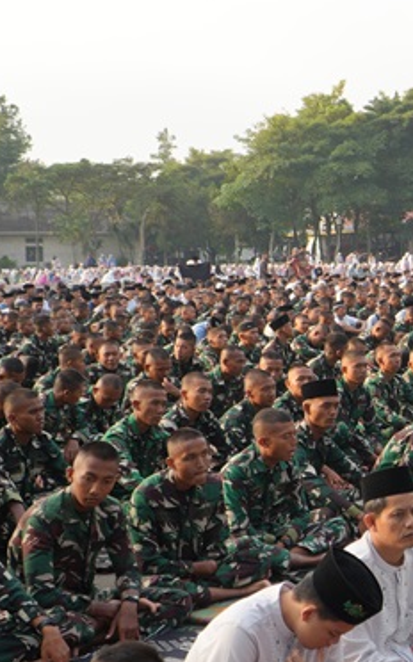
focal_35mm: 74
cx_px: 652
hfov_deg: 15.9
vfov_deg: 27.8
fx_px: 1335
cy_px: 295
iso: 160
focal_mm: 18
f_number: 4
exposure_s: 1/160
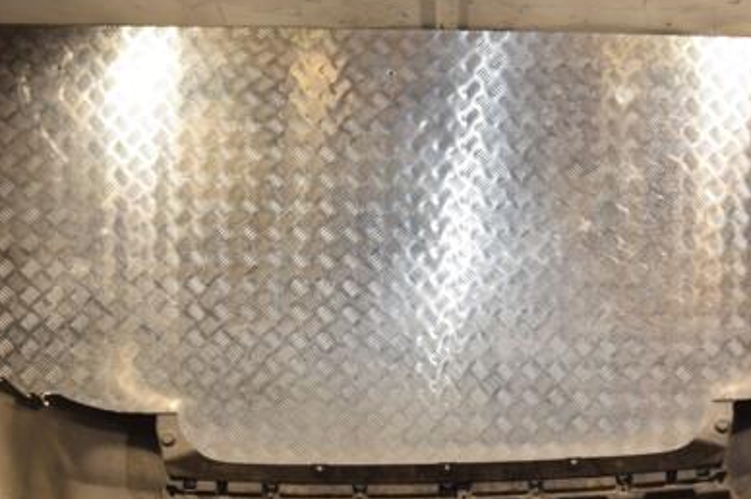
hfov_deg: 40.3
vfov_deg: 27.5
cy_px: 302
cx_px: 468
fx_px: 1017
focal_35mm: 49
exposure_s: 1/200
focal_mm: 21
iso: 800
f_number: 9
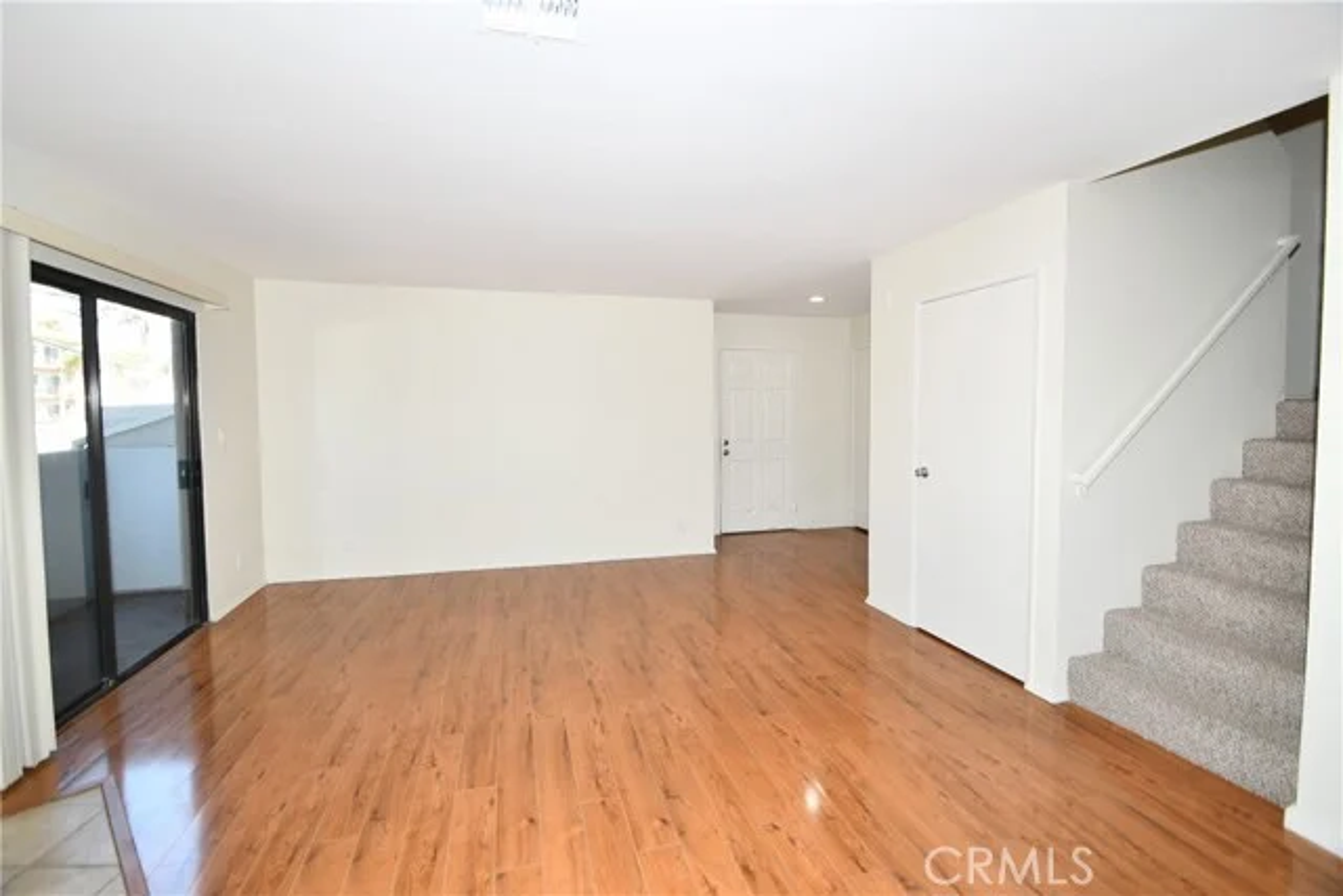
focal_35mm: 15
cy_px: 448
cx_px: 672
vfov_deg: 77.4
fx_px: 560
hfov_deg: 100.4
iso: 200
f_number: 5
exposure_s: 1/100
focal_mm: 10
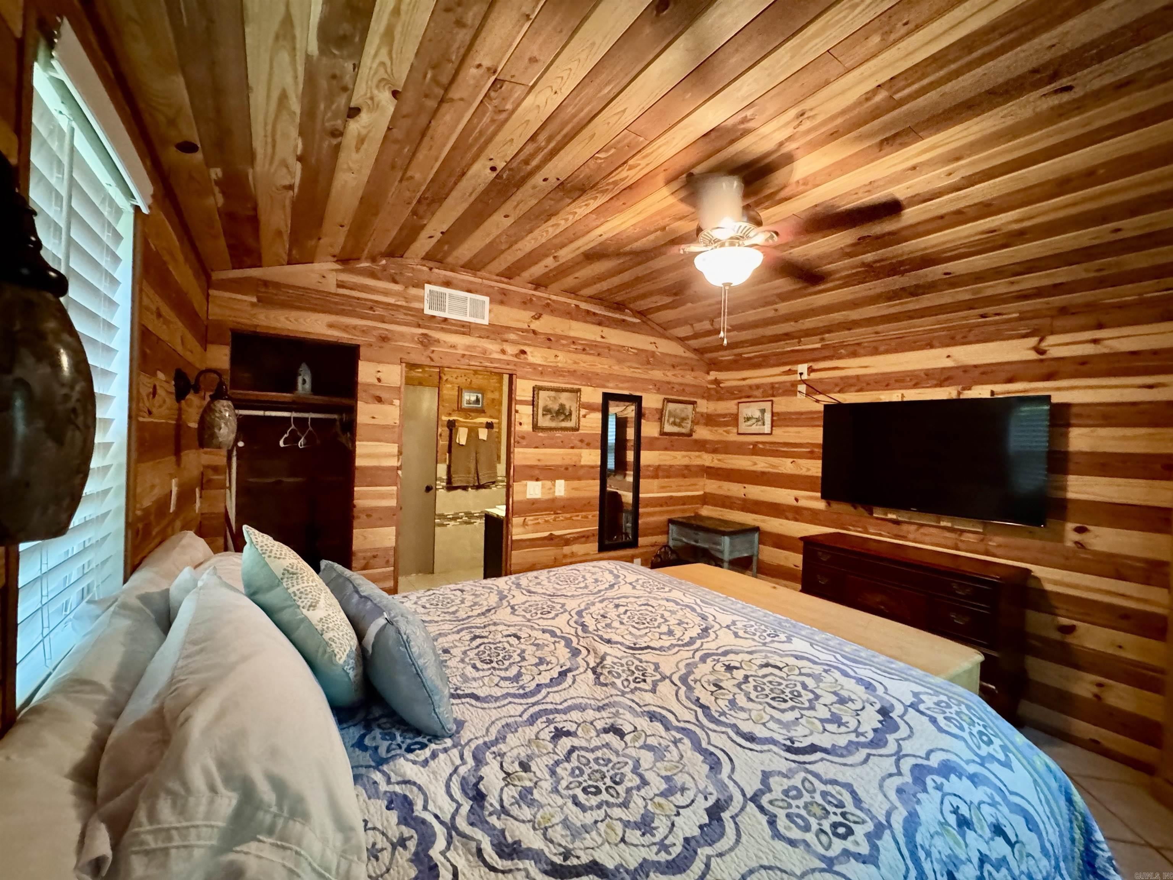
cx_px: 586
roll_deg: -1.2
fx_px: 474
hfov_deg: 102.1
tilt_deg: -0.8
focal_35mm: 14
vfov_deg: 85.7
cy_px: 440
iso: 1250
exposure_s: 1/40
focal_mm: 2.22
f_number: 2.2
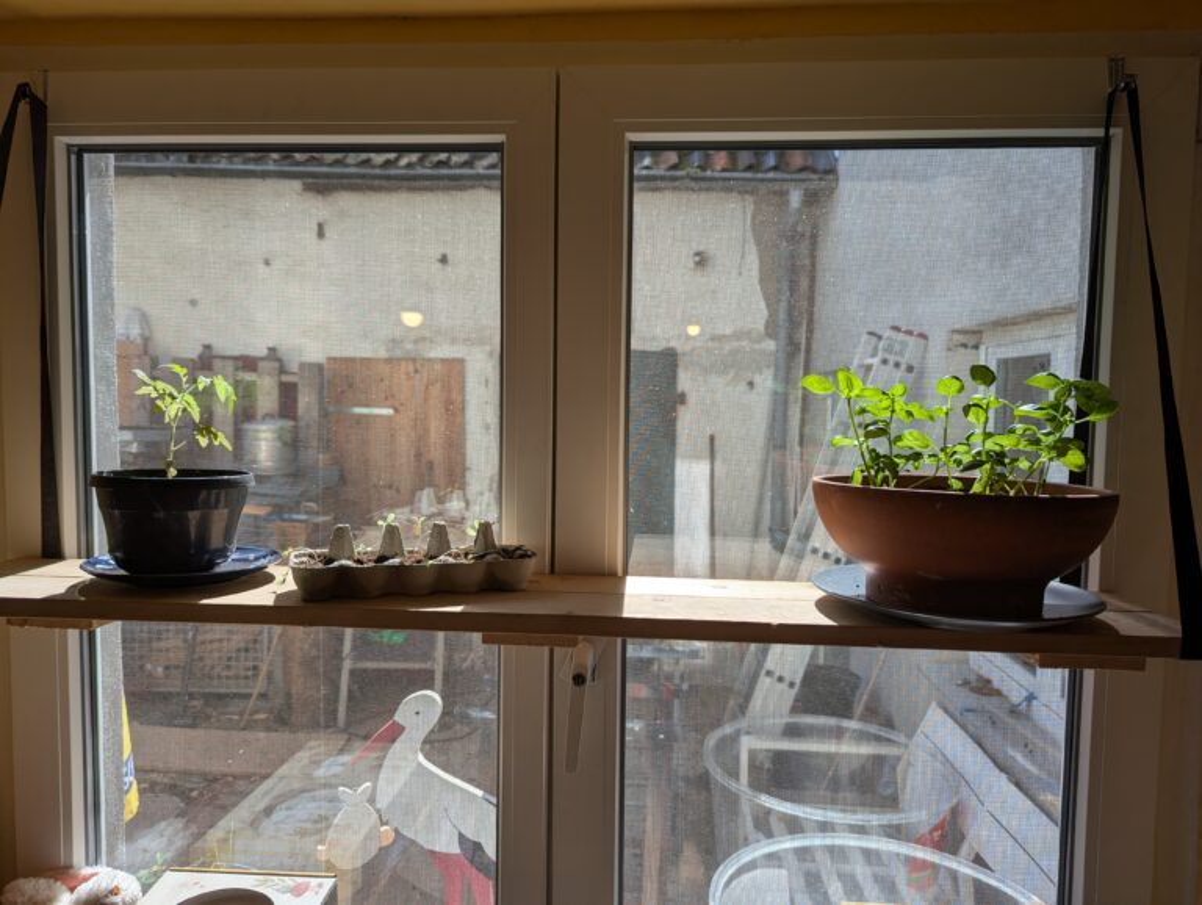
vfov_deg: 56.9
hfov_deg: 71.5
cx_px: 601
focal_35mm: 24
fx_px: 834
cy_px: 452
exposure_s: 1/726
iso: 41
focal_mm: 6.81
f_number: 1.85
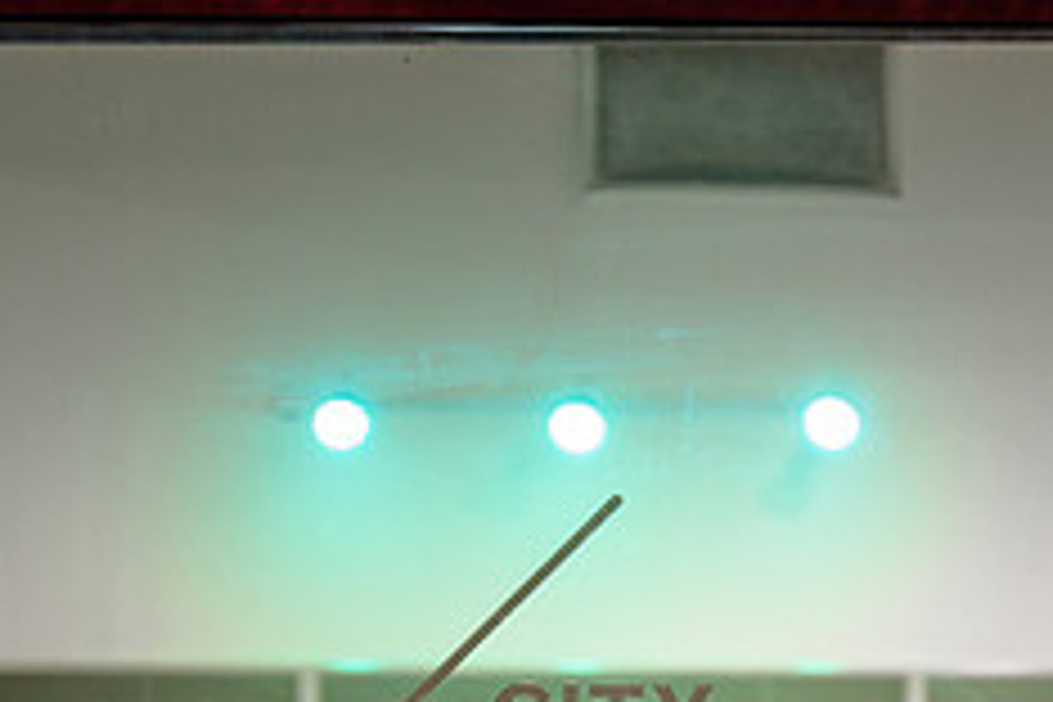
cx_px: 747
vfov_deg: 7.6
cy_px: 862
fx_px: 5206
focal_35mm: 178
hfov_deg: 11.5
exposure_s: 1/80
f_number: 2.8
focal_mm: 70
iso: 1600
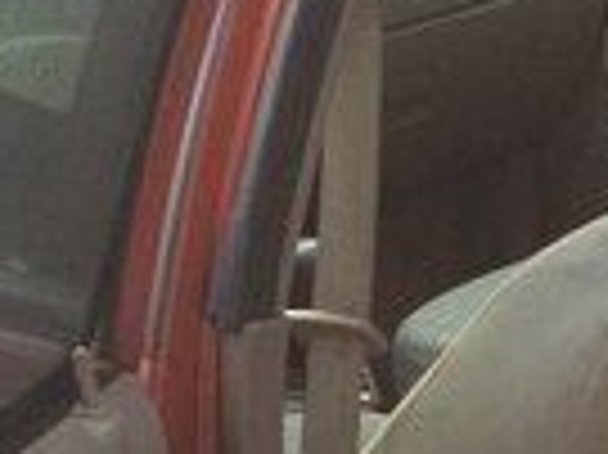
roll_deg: +0.5
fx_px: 2492
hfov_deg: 13.8
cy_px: 578
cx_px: 576
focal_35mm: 142
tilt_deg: -27.8
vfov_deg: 10.2
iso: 64
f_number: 2.2
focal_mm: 4.15
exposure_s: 1/33
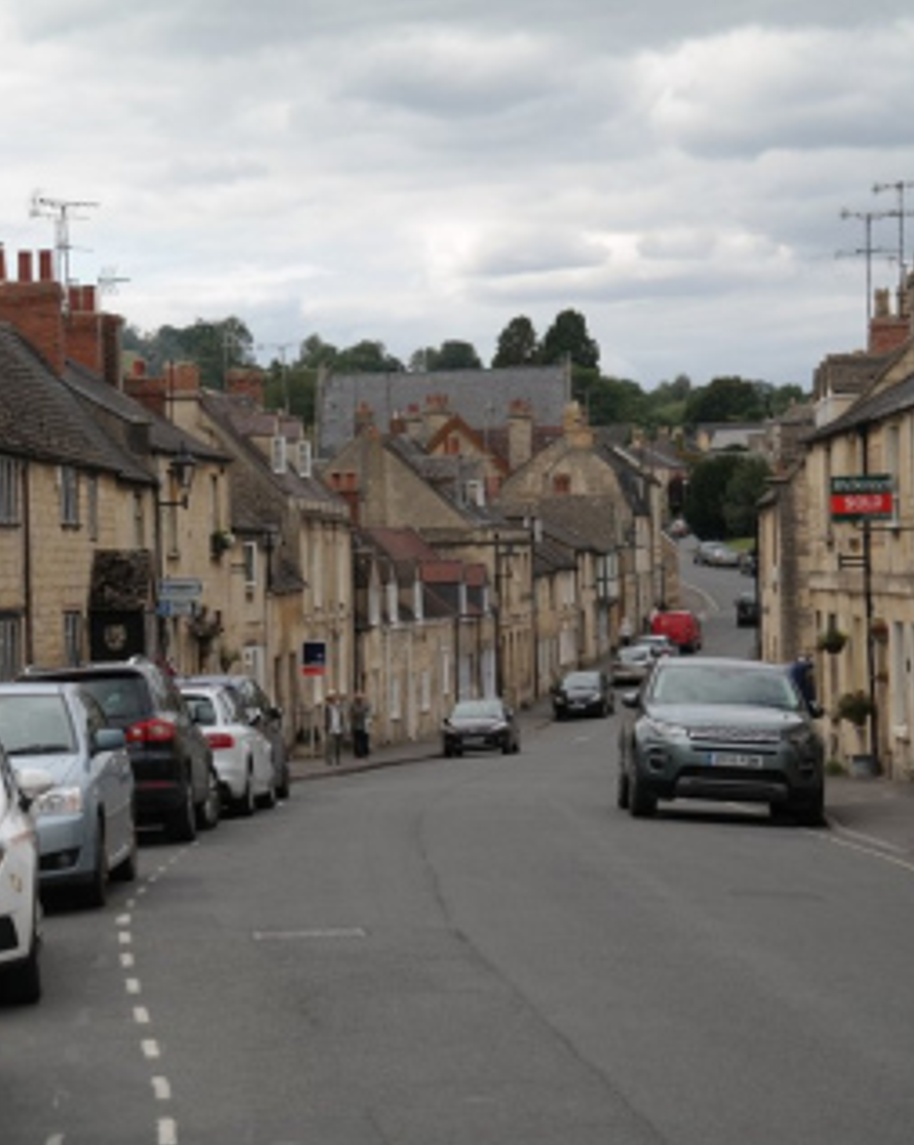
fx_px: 3081
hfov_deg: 16.8
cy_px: 571
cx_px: 202
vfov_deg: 21.1
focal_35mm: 91
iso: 100
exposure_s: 1/200
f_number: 5.6
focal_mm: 42
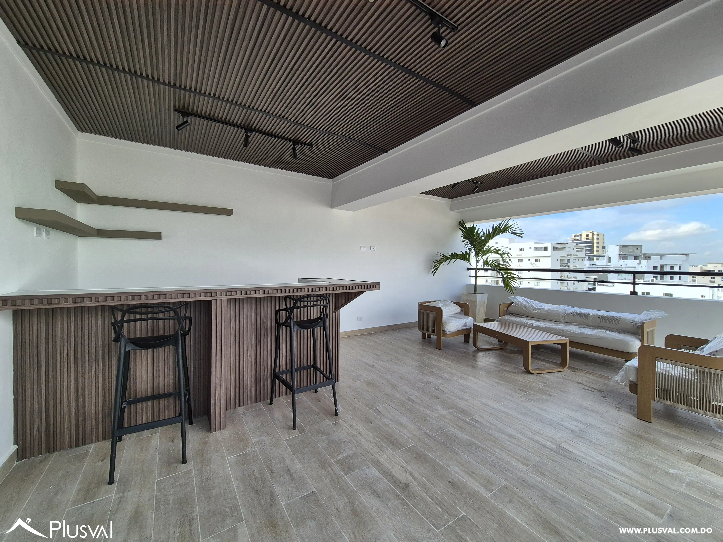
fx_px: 272
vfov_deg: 89.9
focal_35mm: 13
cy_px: 271
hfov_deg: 106.2
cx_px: 362
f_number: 2.2
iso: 50
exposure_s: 1/796
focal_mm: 2.2
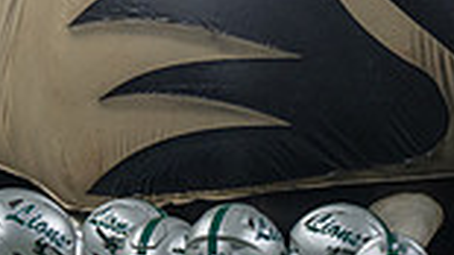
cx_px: 581
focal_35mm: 555
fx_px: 6678
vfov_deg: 2.2
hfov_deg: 3.9
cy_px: 481
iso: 1250
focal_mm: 126
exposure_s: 1/640
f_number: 2.8
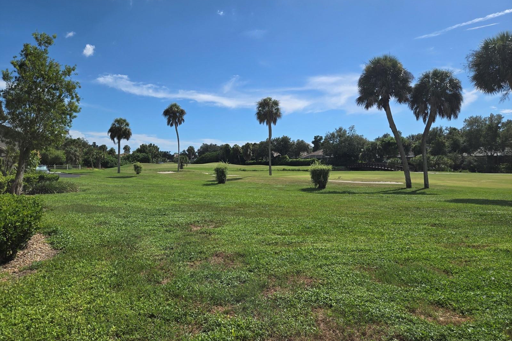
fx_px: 341
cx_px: 256
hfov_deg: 73.7
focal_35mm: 24
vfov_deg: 53.0
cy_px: 152
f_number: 1.8
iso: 25
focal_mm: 5.4
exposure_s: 1/3569
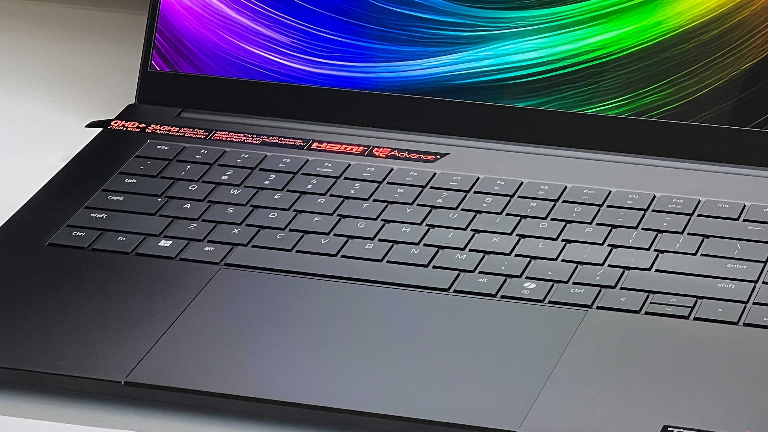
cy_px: 65
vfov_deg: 8.5
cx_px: 467
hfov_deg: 15.0
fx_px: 2912
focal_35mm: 143
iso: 200
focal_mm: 9
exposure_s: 1/99
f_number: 2.8
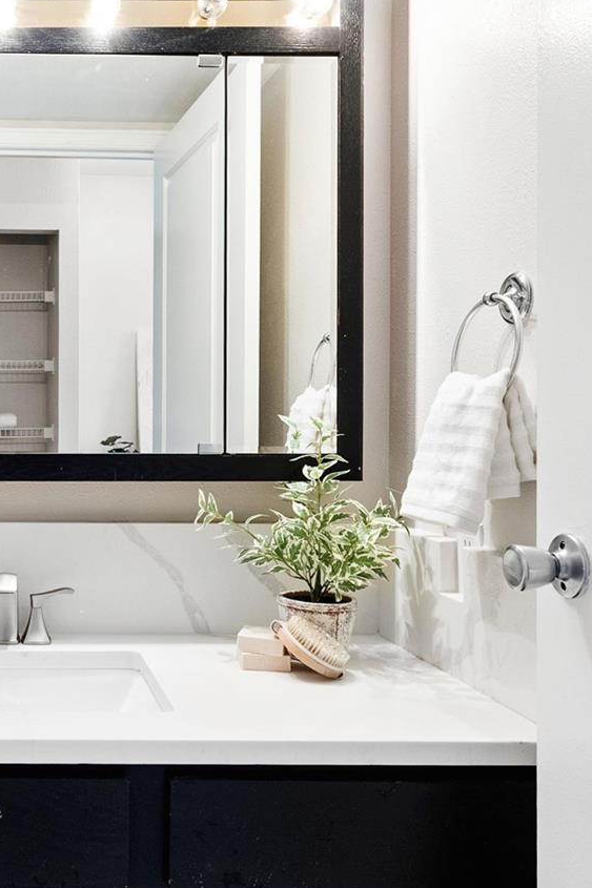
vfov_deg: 53.1
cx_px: -4
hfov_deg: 33.6
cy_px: 421
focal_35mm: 36
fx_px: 888
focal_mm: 19
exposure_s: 1/10
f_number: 8
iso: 1000
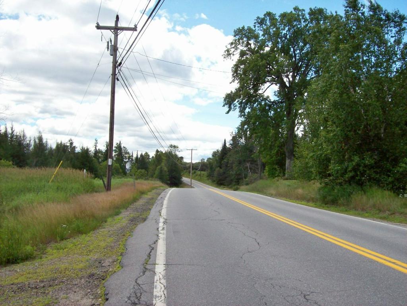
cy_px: 153
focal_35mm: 36
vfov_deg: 39.7
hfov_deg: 51.4
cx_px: 204
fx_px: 423
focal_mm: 6
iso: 80
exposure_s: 1/528
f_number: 4.8
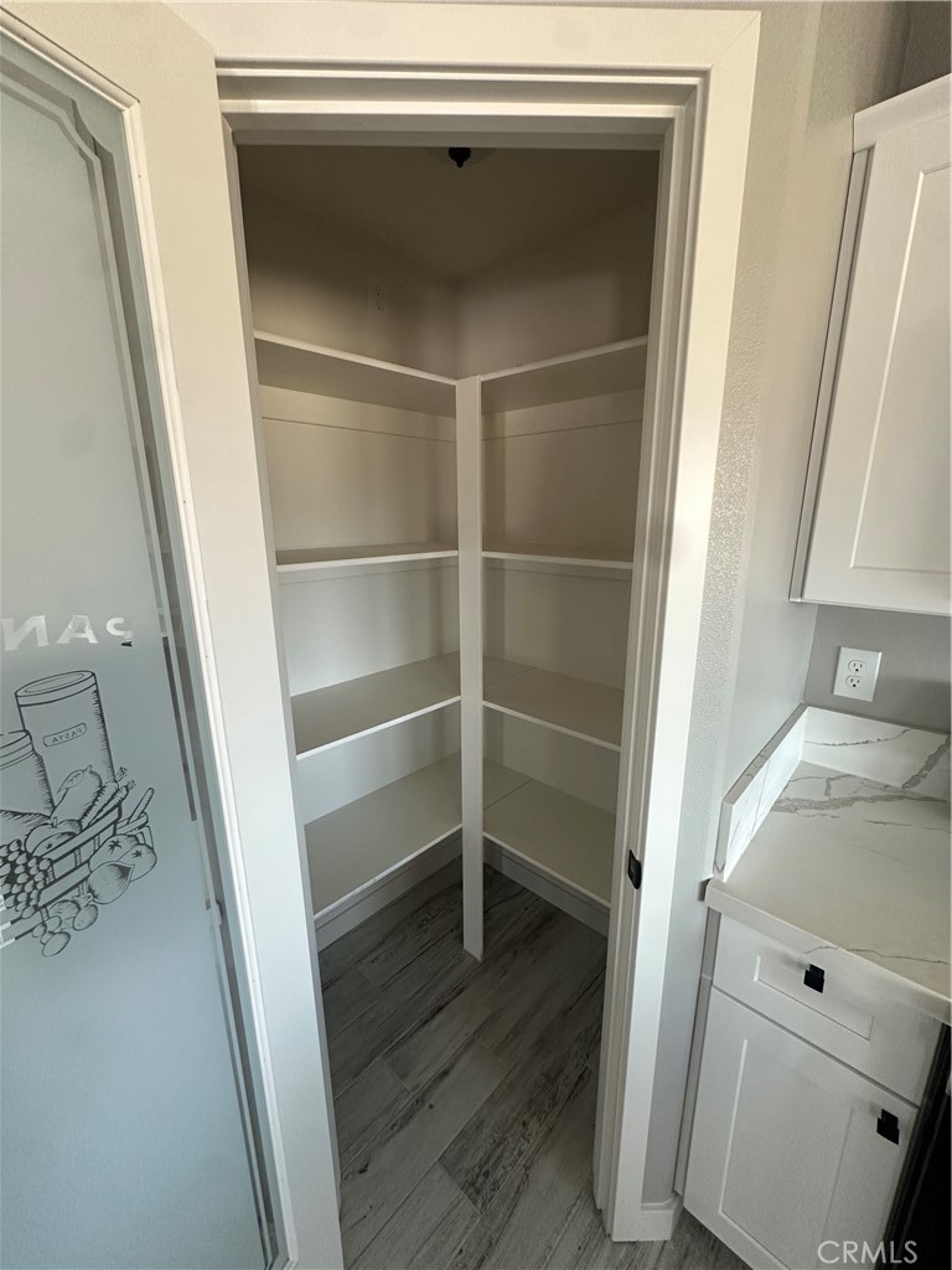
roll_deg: +0.0
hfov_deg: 85.7
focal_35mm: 14
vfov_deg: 102.1
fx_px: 513
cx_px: 476
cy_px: 635
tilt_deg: -14.3
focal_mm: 2.22
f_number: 2.2
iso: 250
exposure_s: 1/99
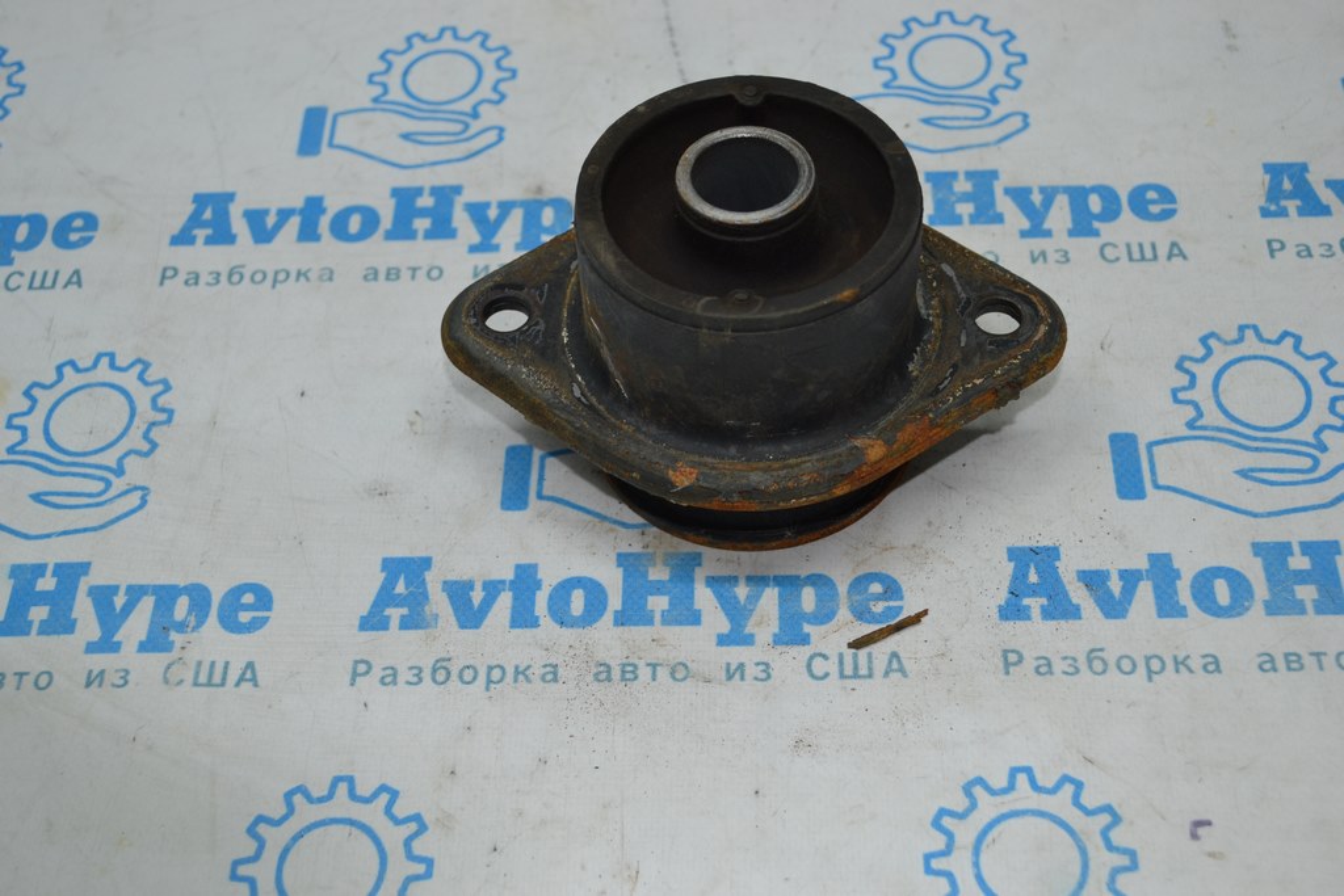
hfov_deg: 41.1
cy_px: 448
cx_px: 672
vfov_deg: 28.1
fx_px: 1792
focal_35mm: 48
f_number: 4.8
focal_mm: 32
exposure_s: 1/125
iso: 320
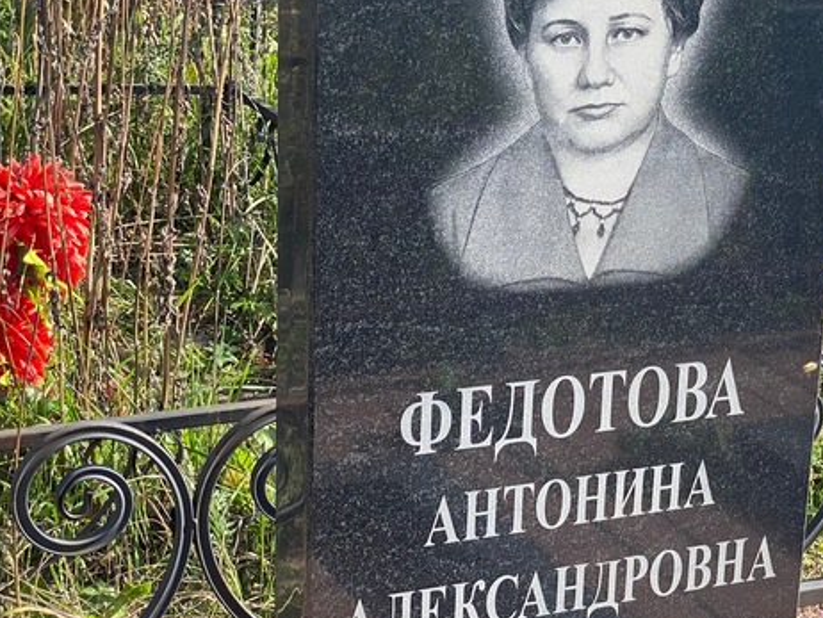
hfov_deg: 21.6
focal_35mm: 90
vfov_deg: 16.4
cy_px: 381
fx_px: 2141
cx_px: 591
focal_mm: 6
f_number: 2
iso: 20
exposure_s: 1/527
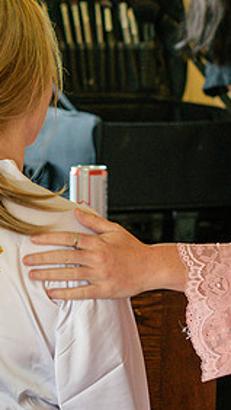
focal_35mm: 280
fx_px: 3044
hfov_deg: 4.3
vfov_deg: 7.7
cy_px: 161
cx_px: 106
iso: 1000
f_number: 4
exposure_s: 1/160
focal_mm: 85
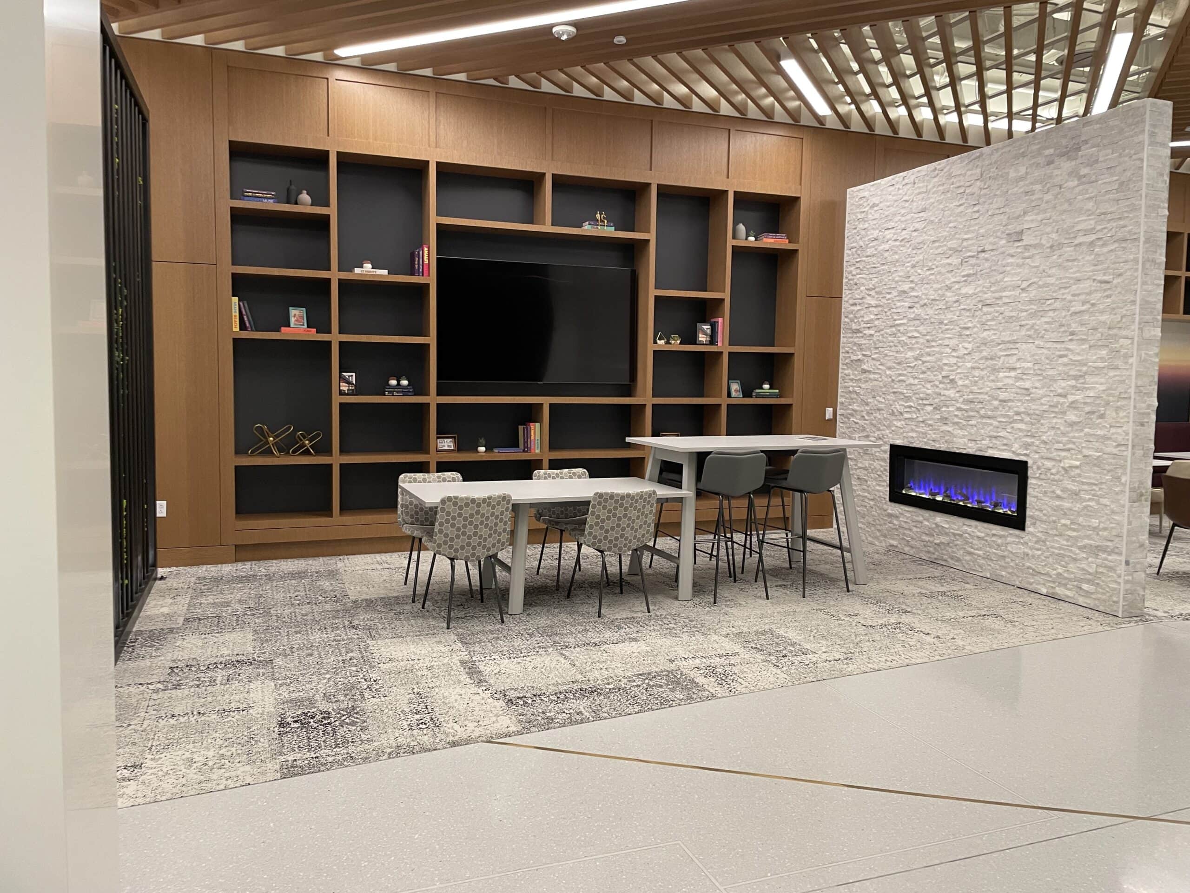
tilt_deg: -4.6
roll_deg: -0.7
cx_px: 595
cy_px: 446
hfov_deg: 67.3
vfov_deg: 53.1
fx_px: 894
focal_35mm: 26
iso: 160
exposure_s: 1/60
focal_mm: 4.2
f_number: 1.6
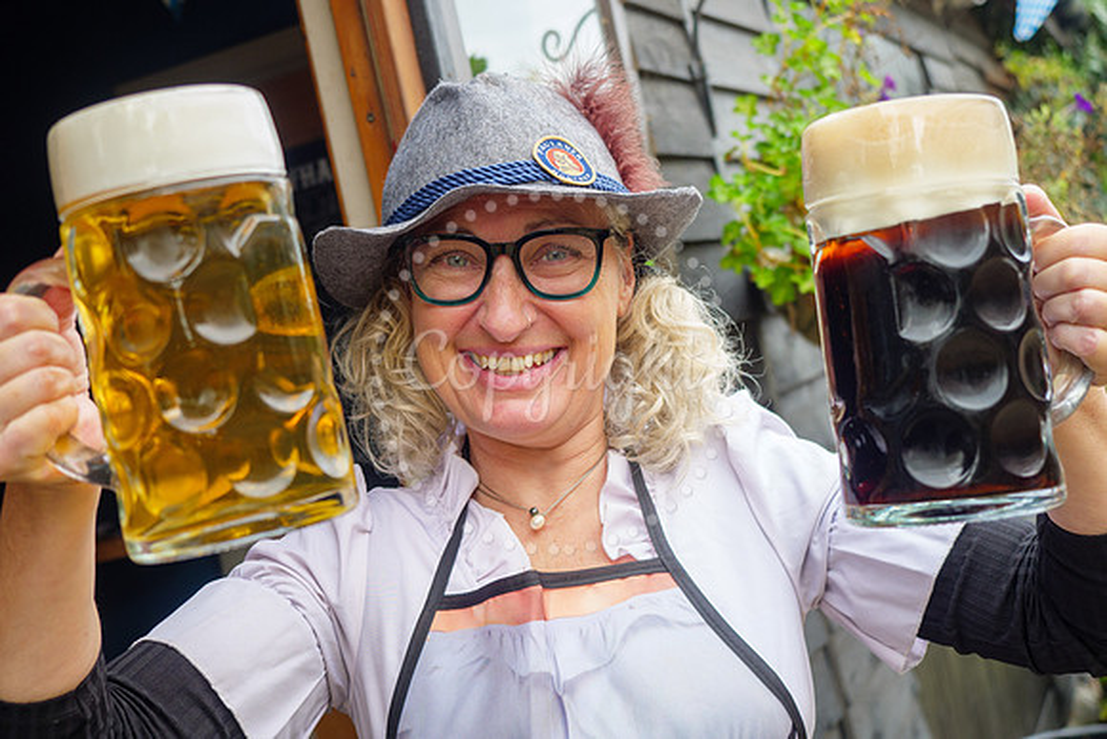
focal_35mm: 51
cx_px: 554
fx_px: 1567
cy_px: 323
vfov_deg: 26.5
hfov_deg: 38.9
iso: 200
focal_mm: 24
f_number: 2.8
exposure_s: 1/200
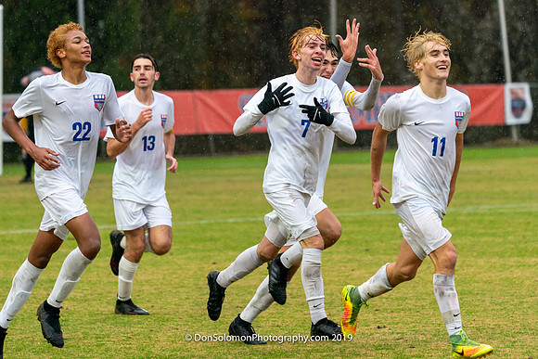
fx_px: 4383
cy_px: 146
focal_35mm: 293
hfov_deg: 7.0
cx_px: 319
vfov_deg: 4.7
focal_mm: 247
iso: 3200
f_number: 5.6
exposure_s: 1/1000
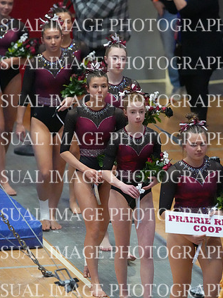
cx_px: 104
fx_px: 3403
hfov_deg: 3.8
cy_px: 120
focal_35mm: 396
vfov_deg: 5.0
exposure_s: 1/1600
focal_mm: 300
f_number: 3.5
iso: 20000
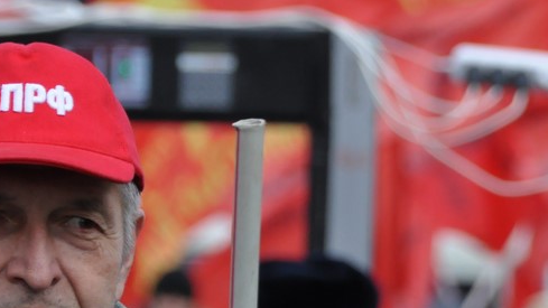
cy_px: 286
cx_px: 219
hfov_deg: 2.8
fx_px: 11319
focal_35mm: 779
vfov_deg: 1.6
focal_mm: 210
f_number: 8
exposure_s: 1/1000
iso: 1000
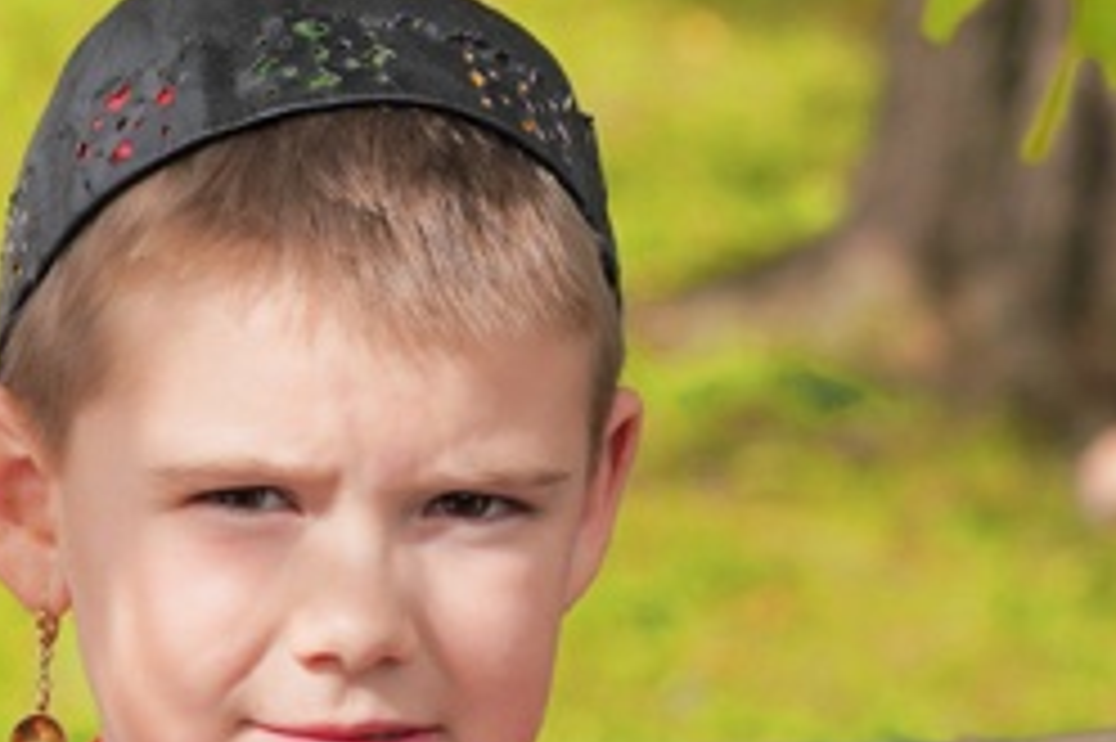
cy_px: 472
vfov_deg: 4.4
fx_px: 9572
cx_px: 554
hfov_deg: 6.7
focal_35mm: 309
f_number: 5
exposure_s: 1/320
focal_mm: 85
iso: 100
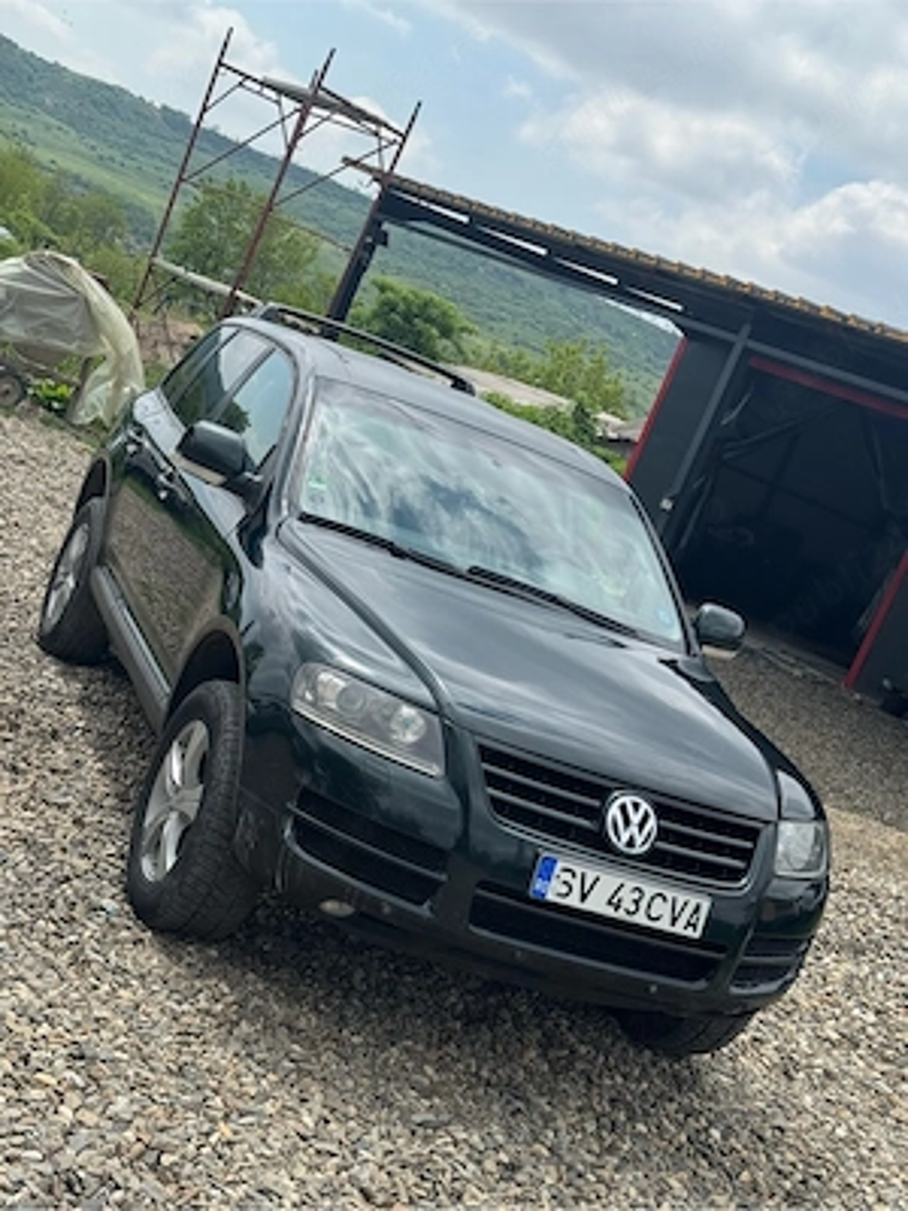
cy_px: 606
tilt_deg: -7.2
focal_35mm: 48
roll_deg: -23.7
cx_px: 454
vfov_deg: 39.7
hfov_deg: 30.3
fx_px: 1679
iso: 64
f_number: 1.78
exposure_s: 1/3817
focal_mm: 6.76
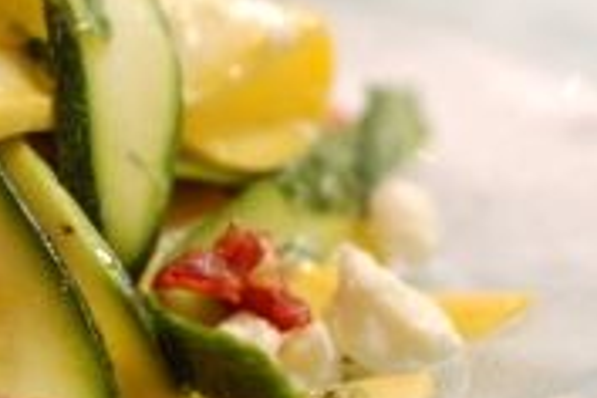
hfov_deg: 10.7
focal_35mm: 190
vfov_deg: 7.2
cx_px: -67
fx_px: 3151
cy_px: 162
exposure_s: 1/50
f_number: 3.5
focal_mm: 50
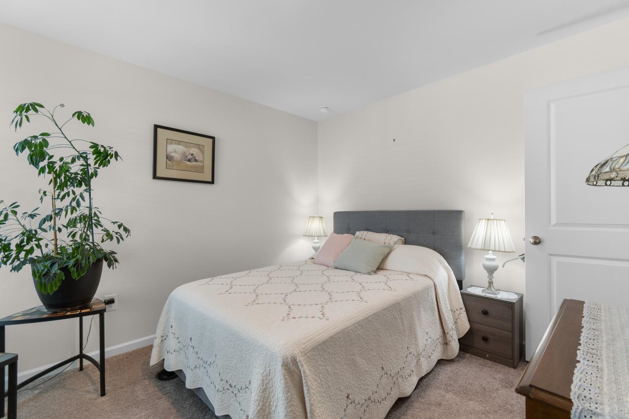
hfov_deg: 100.4
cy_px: 210
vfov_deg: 77.3
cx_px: 314
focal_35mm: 15
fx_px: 262
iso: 100
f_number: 4.5
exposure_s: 1/20
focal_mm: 10
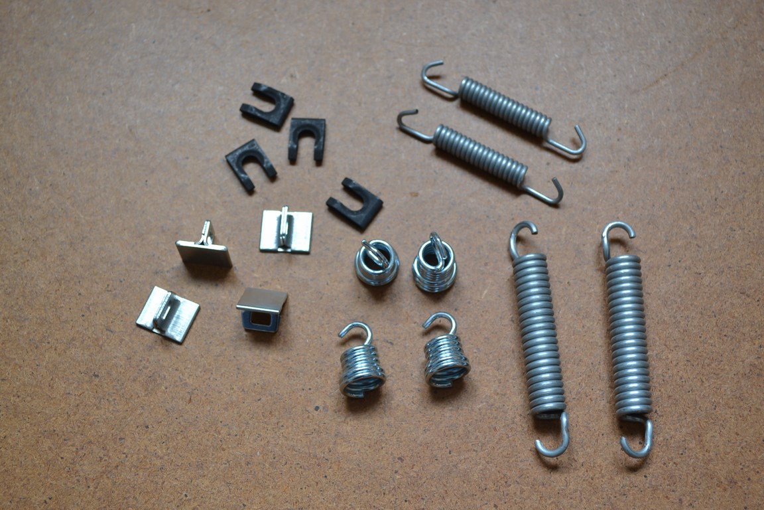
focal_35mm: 52
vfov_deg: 25.8
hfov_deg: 37.9
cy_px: 255
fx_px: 1114
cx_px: 382
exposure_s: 1/50
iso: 400
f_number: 5
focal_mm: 35
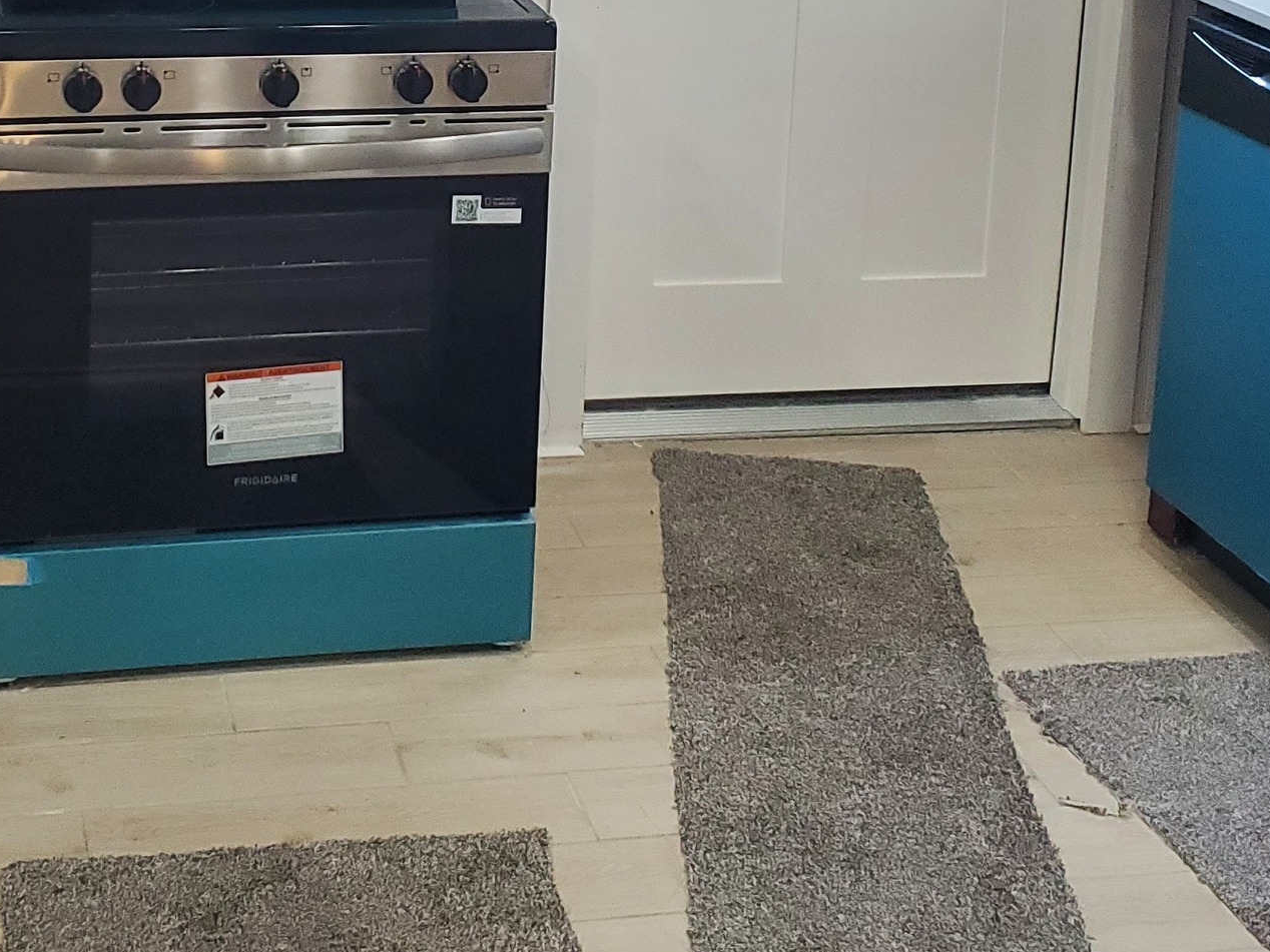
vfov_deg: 22.1
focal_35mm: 63
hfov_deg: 30.6
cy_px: -82
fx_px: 2311
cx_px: 452
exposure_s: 1/120
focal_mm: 4.3
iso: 320
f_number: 2.4
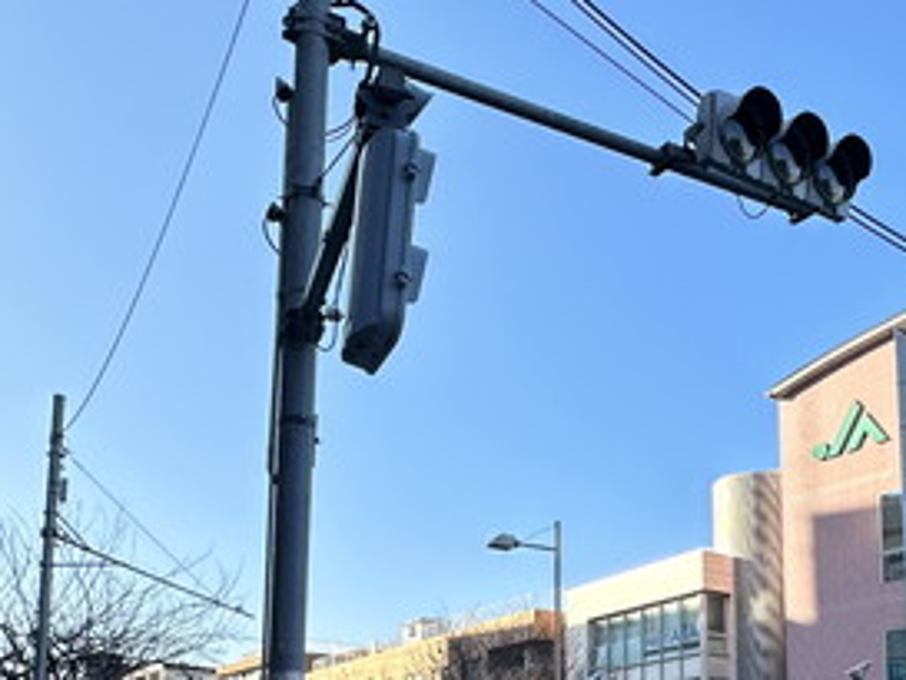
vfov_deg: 32.6
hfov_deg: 45.6
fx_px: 1074
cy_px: 667
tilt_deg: +7.8
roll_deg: +0.2
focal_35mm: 41
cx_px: 531
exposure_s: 1/759
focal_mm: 2.22
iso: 40
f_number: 2.2
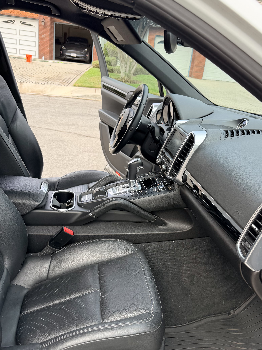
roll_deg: -7.8
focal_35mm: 33
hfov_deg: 42.9
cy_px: 208
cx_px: 138
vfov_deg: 55.0
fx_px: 333
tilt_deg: -23.0
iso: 80
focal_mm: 6.76
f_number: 1.78
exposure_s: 1/258
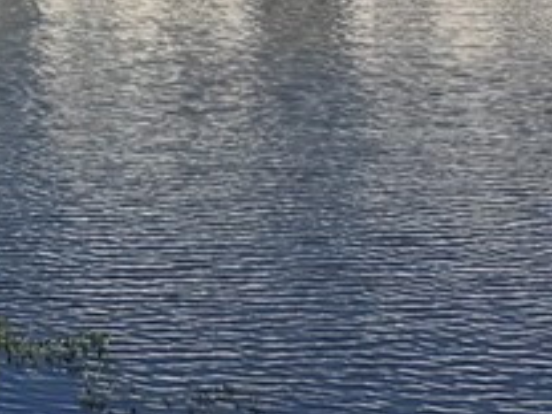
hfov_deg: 8.3
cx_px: -1311
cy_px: -470
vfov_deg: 7.6
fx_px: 2950
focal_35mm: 185
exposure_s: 1/9009
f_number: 1.78
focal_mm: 6.76
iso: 80
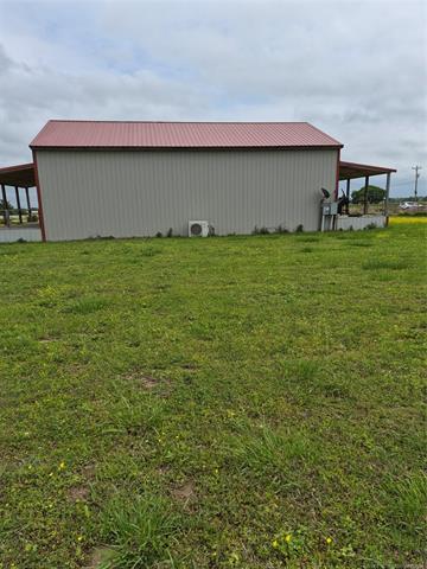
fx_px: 378
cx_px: 214
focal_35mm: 23
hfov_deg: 58.9
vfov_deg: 73.9
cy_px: 284
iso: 64
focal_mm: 5.4
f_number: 1.8
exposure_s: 1/7696
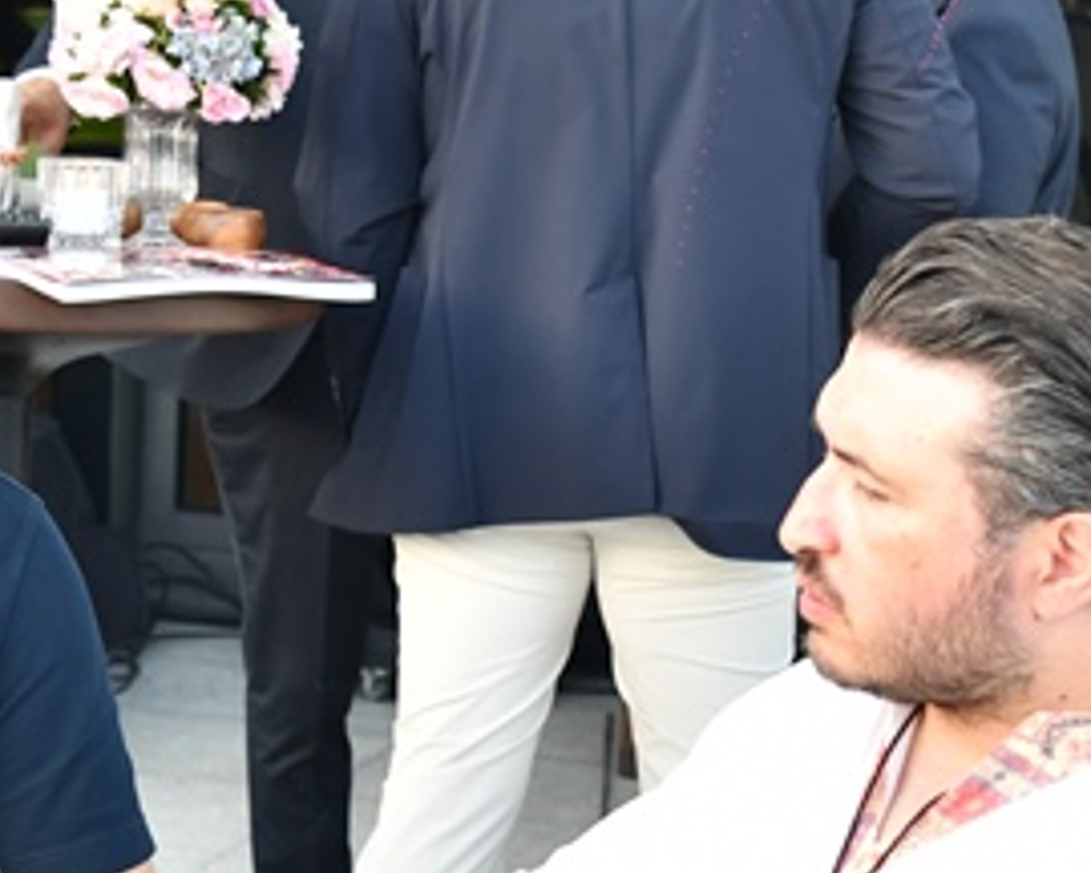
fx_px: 4036
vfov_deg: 12.3
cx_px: 424
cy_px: 649
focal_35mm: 125
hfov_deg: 15.4
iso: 1250
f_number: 5
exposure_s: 1/200
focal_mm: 45
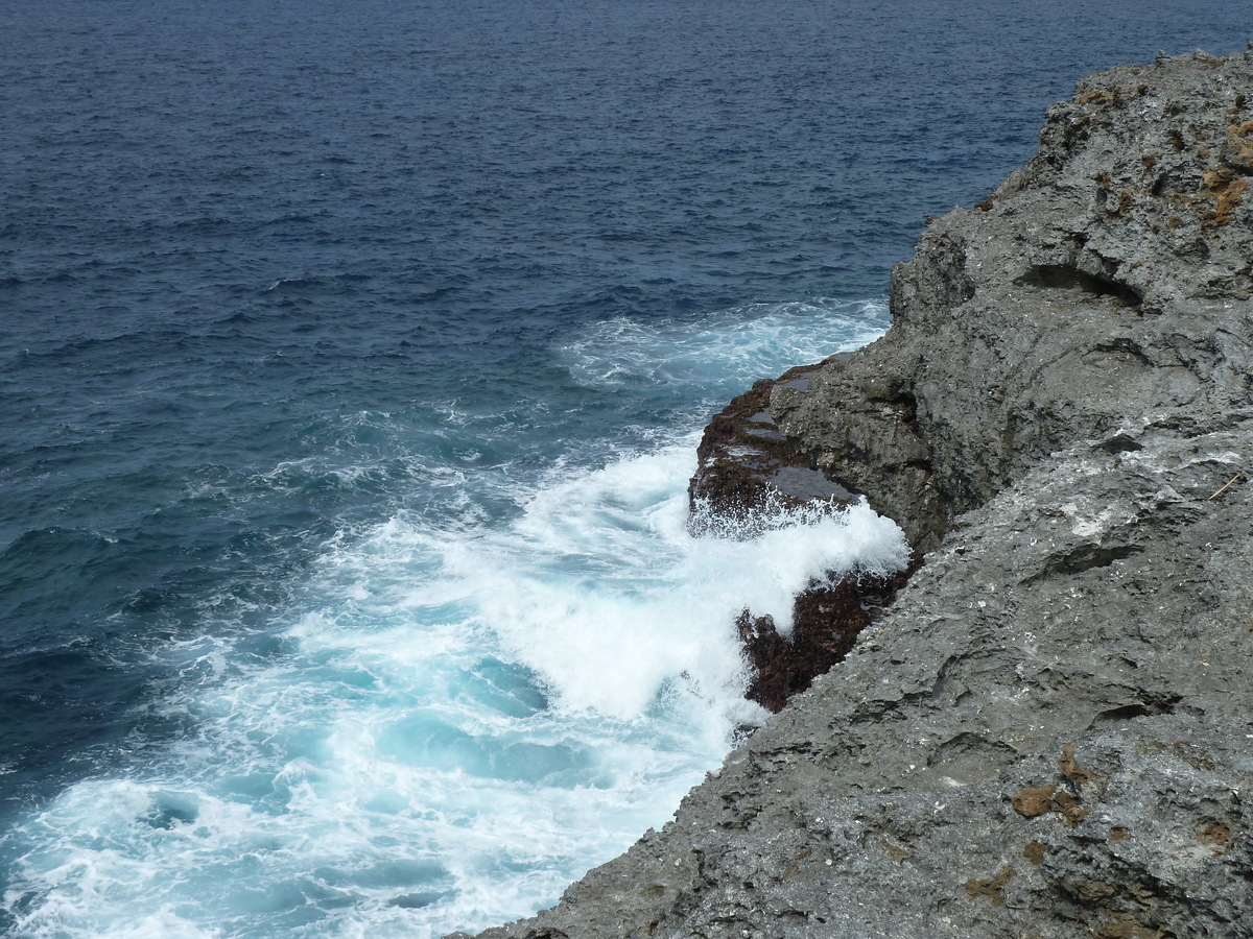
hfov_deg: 34.9
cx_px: 626
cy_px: 470
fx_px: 1991
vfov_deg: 26.6
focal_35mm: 55
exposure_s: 1/500
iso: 80
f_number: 5.6
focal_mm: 9.1
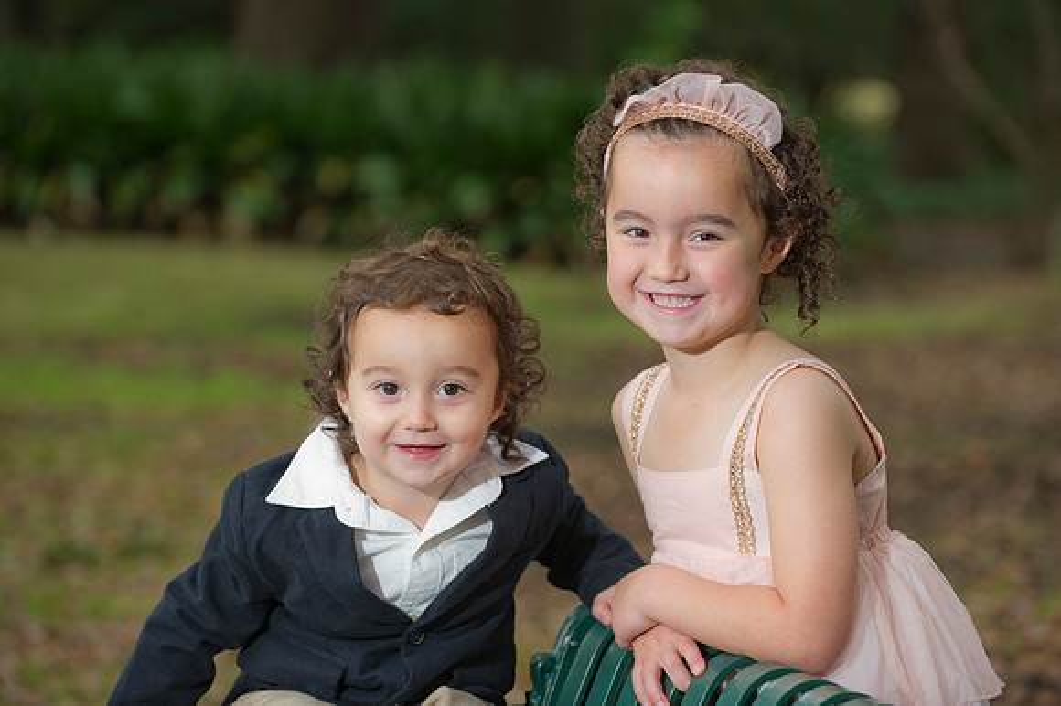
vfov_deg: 10.5
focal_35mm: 130
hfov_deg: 15.8
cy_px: 353
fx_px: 3829
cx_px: 530
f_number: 4
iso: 400
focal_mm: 130
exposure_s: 1/200
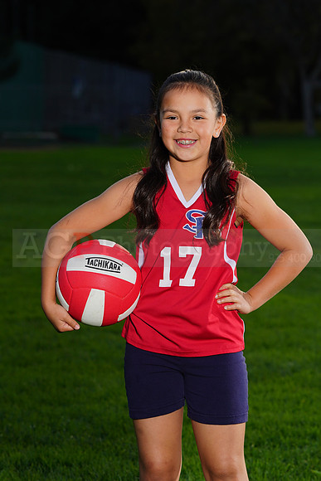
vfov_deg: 10.6
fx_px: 2593
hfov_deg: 7.1
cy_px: 240
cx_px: 160
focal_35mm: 194
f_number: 10
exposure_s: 1/250
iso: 200
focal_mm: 194
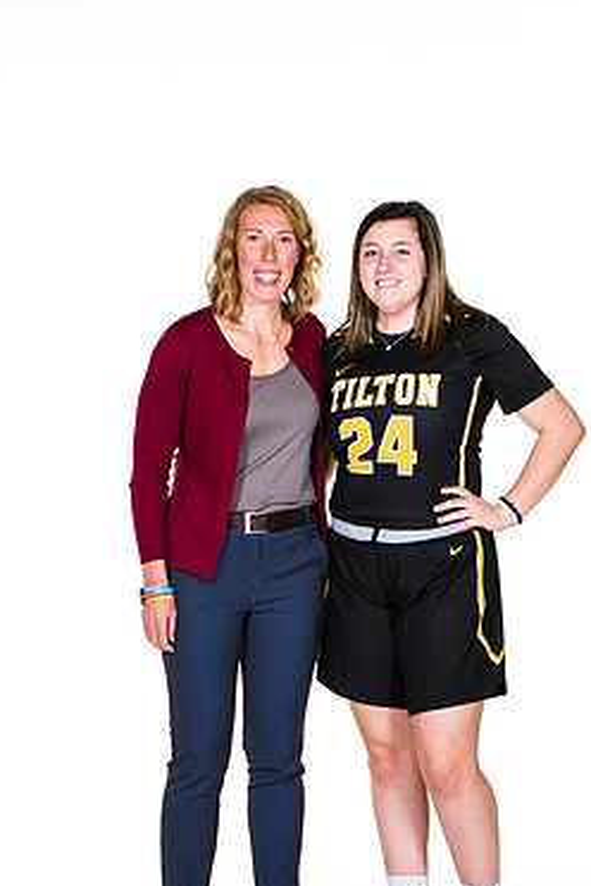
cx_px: 346
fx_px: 3841
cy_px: 524
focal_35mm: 156
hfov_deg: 8.8
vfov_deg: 13.2
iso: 200
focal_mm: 86
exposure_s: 1/160
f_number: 6.3
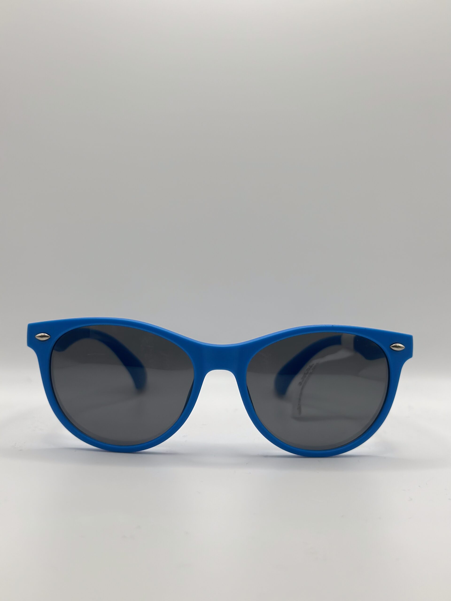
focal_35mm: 48
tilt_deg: -9.6
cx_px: 226
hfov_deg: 30.3
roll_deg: -1.7
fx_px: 834
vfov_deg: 39.7
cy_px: 300
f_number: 1.78
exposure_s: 1/594
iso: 80
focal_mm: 6.86
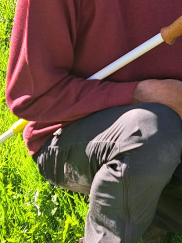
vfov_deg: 20.5
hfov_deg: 14.8
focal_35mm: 93
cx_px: 270
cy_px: 7
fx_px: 653
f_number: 1.8
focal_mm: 5.23
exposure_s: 1/187
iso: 50
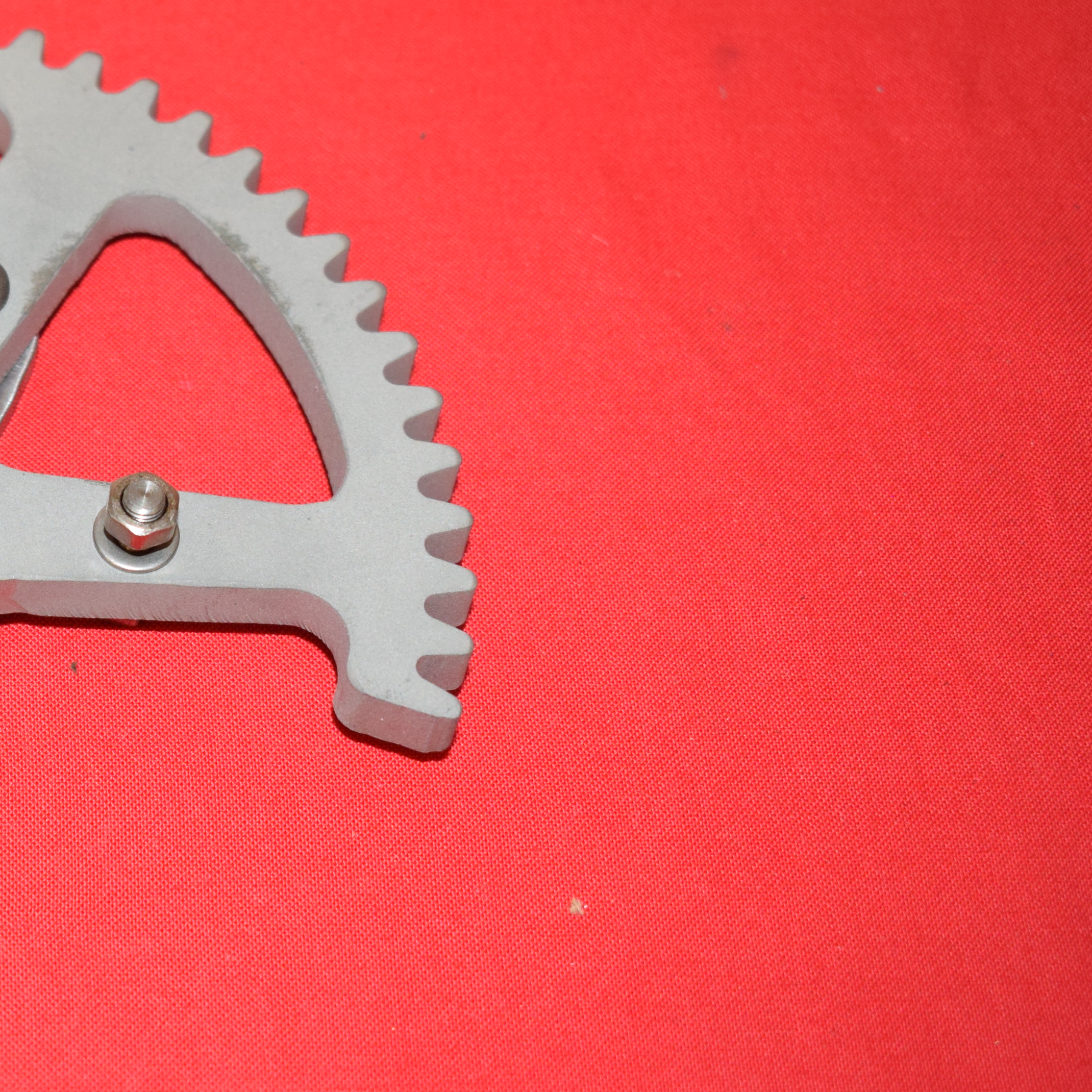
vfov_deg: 23.0
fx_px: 2677
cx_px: -46
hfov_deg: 22.0
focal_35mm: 75
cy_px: 449
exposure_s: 1/200
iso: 1250
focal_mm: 28
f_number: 5
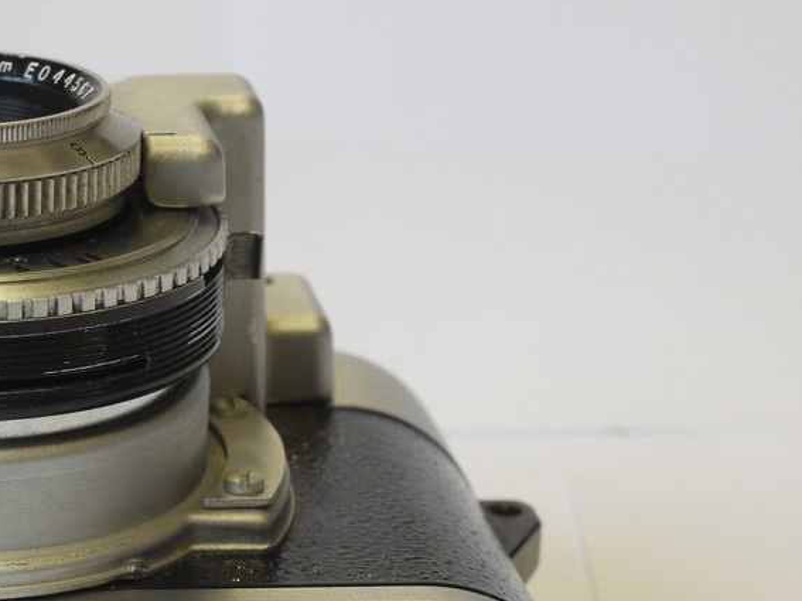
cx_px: -16
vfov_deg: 11.6
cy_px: 471
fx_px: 2942
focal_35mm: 127
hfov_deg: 15.2
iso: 400
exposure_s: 1/40
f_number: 8
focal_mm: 30
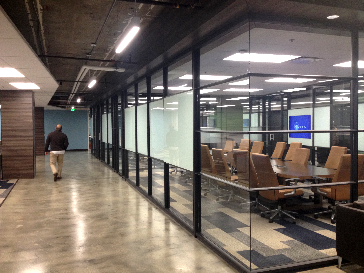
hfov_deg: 52.6
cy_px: 136
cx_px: 182
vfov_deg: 40.7
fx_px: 368
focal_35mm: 35
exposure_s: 1/20
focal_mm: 4.28
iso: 125
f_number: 2.4
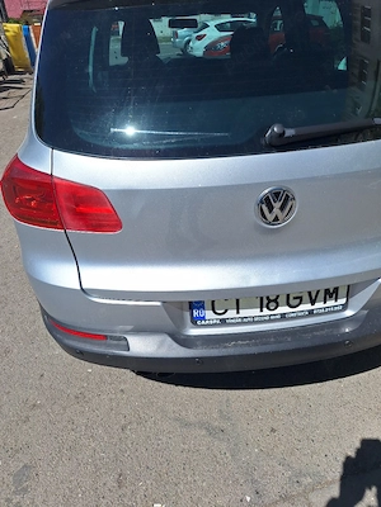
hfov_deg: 58.9
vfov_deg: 73.9
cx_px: 190
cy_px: 254
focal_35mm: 23
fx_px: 338
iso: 25
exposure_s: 1/10000
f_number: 1.8
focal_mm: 5.54
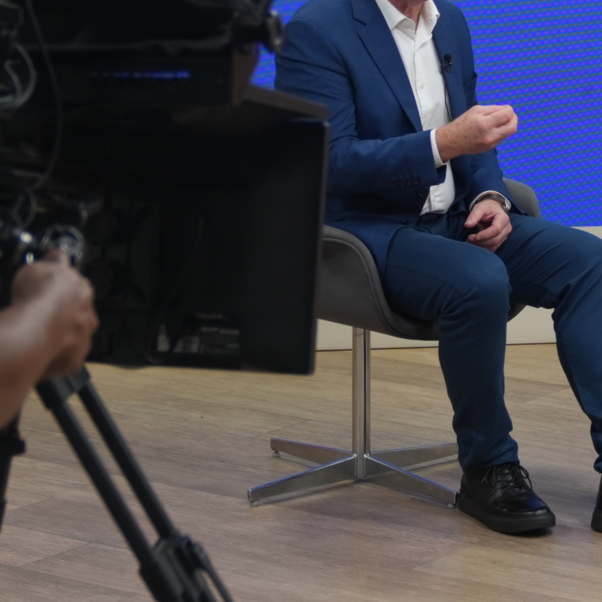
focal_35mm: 146
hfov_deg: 11.8
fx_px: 2873
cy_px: 50
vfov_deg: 11.9
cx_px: 604
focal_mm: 35
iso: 200
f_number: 2.8
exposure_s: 1/100
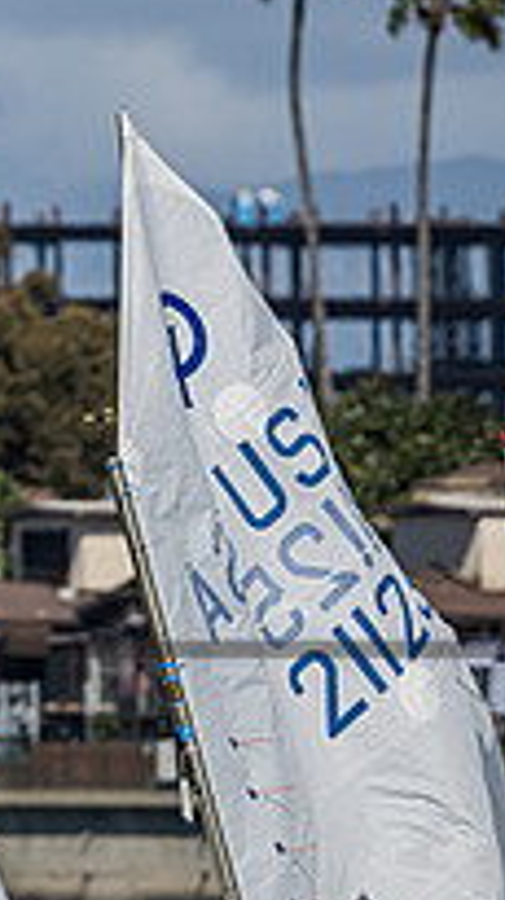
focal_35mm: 1186
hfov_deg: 1.0
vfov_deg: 1.8
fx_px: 28292
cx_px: -755
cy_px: 753
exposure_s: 1/1250
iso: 320
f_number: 9
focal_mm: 400
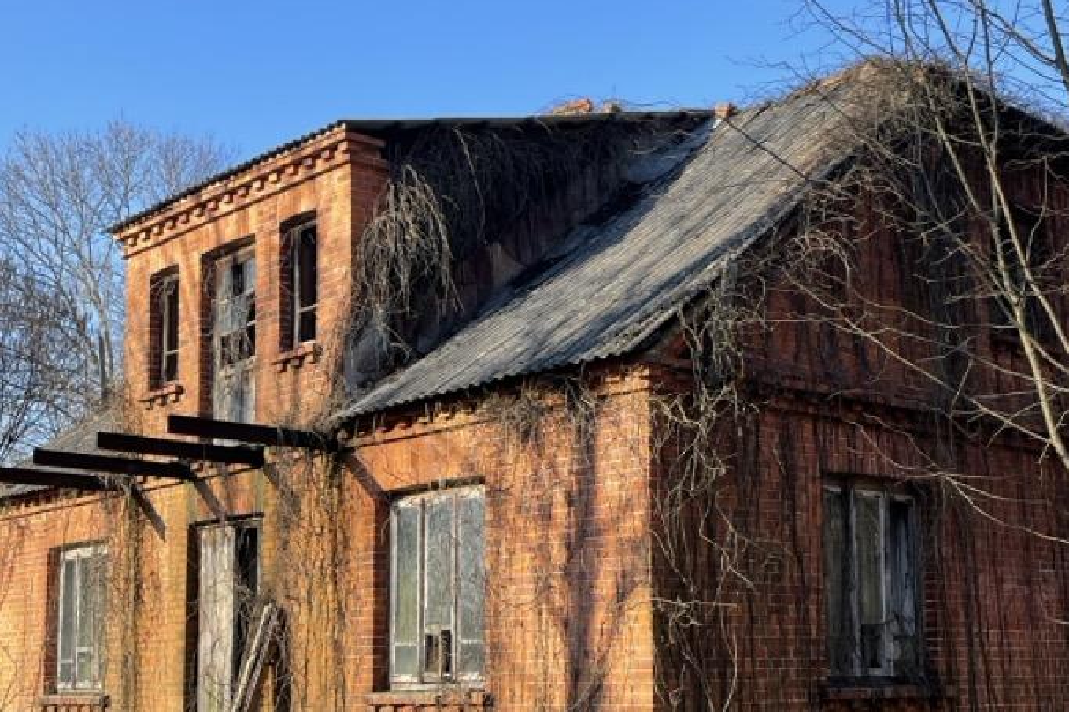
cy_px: 498
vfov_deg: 26.2
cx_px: 603
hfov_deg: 38.8
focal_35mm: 51
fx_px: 1514
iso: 32
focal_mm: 4.2
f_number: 1.6
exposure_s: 1/979
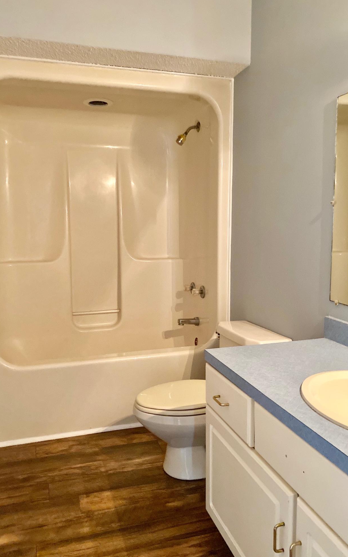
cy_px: 279
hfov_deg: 44.5
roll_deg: +0.5
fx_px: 425
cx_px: 161
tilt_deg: -6.0
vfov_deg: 66.5
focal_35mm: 28
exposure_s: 1/30
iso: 800
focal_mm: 4.25
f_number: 1.8
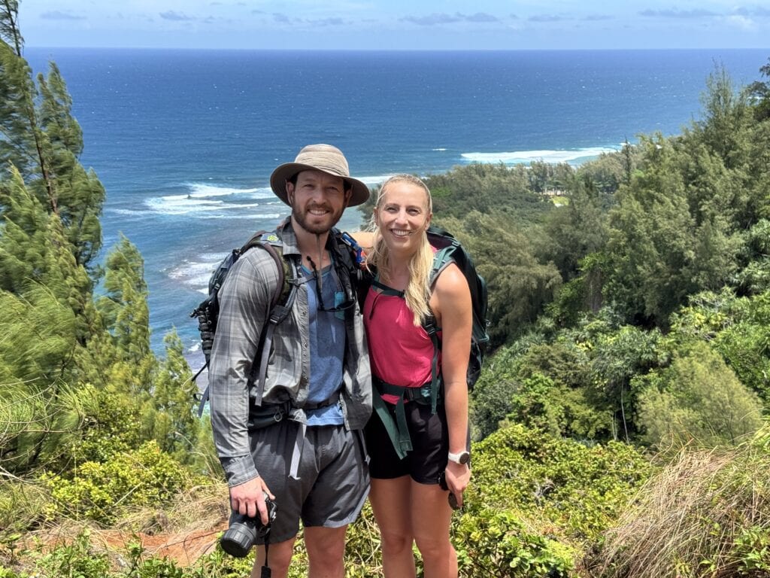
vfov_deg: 30.3
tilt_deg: -12.7
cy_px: 289
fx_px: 1068
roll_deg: +0.6
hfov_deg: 39.7
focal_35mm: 48
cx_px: 385
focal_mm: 6.76
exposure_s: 1/2415
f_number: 1.78
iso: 64
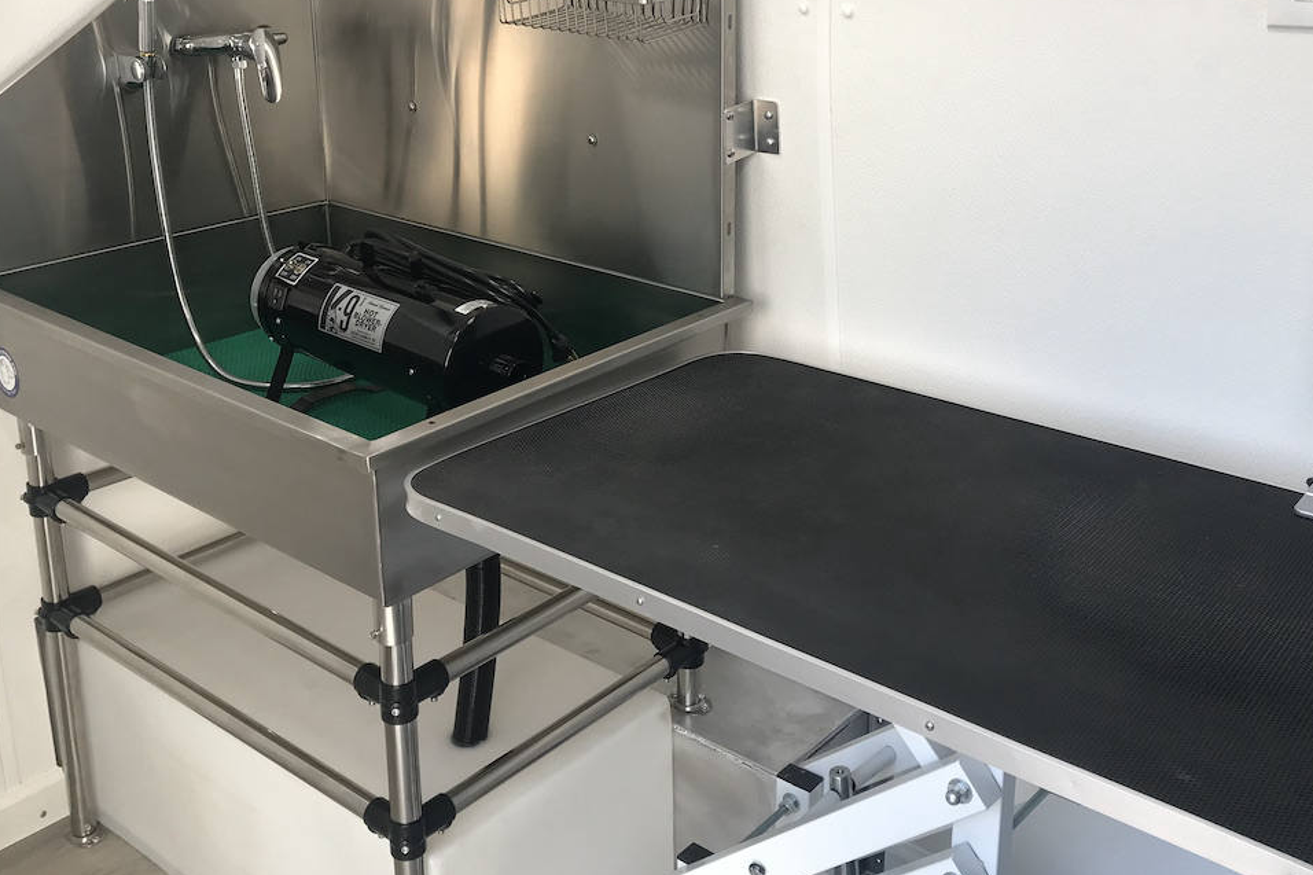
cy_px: 287
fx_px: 1422
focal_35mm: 39
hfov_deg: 49.5
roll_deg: -0.1
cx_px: 729
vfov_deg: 33.9
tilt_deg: -17.3
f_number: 1.8
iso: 25
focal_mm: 3.99
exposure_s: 1/120
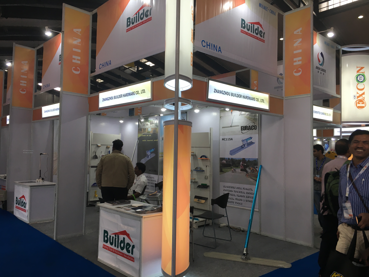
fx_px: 309
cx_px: 184
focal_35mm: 29
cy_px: 138
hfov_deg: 61.7
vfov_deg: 48.2
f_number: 2.2
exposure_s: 1/33
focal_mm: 4.15
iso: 25
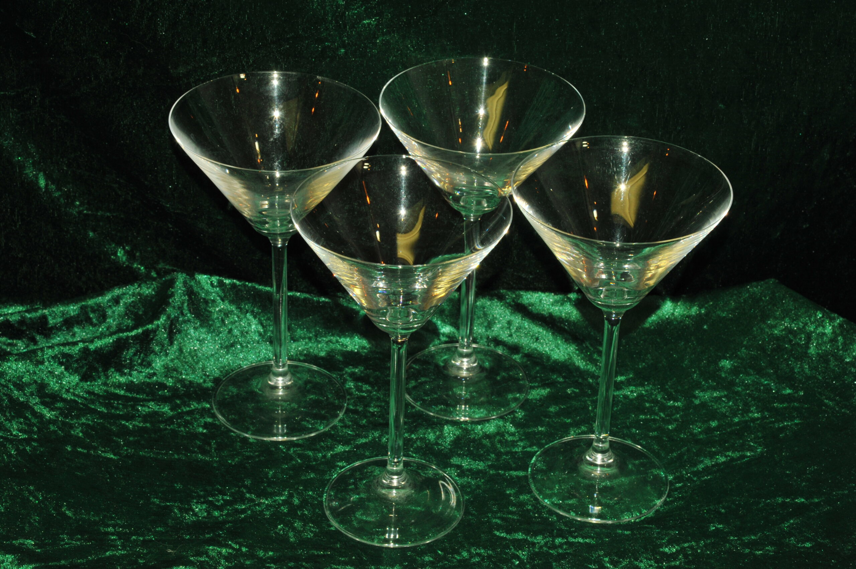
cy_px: 284
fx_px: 2495
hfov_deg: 19.5
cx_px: 428
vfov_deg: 13.0
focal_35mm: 105
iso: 1250
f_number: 18
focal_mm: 105
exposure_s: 1/60
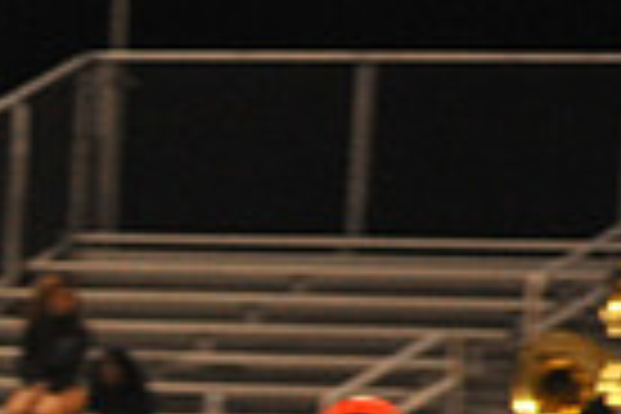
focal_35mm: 839
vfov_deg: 1.6
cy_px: 648
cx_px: -675
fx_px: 14472
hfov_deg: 2.4
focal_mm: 200
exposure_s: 1/160
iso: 3200
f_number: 4.5
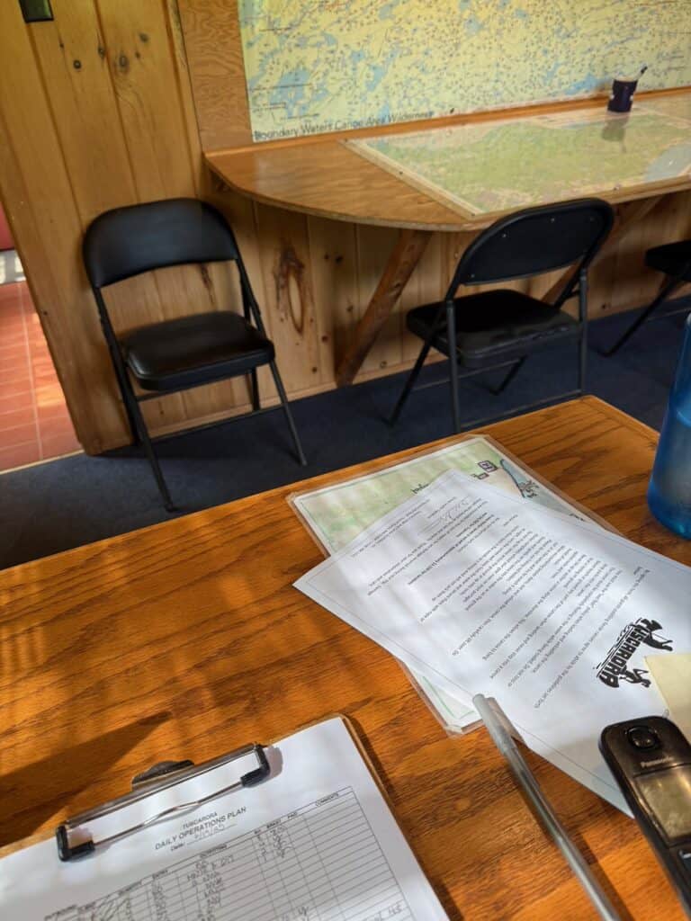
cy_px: 460
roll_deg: +4.3
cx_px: 346
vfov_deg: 71.6
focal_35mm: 24
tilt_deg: -33.5
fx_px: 639
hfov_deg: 56.8
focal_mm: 6.76
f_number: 1.78
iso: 125
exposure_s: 1/120
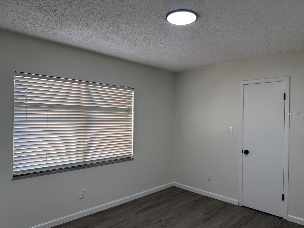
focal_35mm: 24
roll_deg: -1.1
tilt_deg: -0.2
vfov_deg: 56.8
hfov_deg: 71.6
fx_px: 211
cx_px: 152
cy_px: 114
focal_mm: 6.76
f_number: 1.78
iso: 80
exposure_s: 1/120
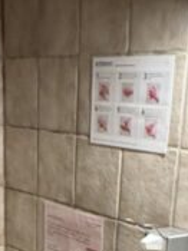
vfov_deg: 21.5
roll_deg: -1.6
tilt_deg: -21.6
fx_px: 595
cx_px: 76
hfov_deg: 18.0
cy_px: 330
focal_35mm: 82
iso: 500
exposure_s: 1/50
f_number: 2.2
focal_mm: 2.22
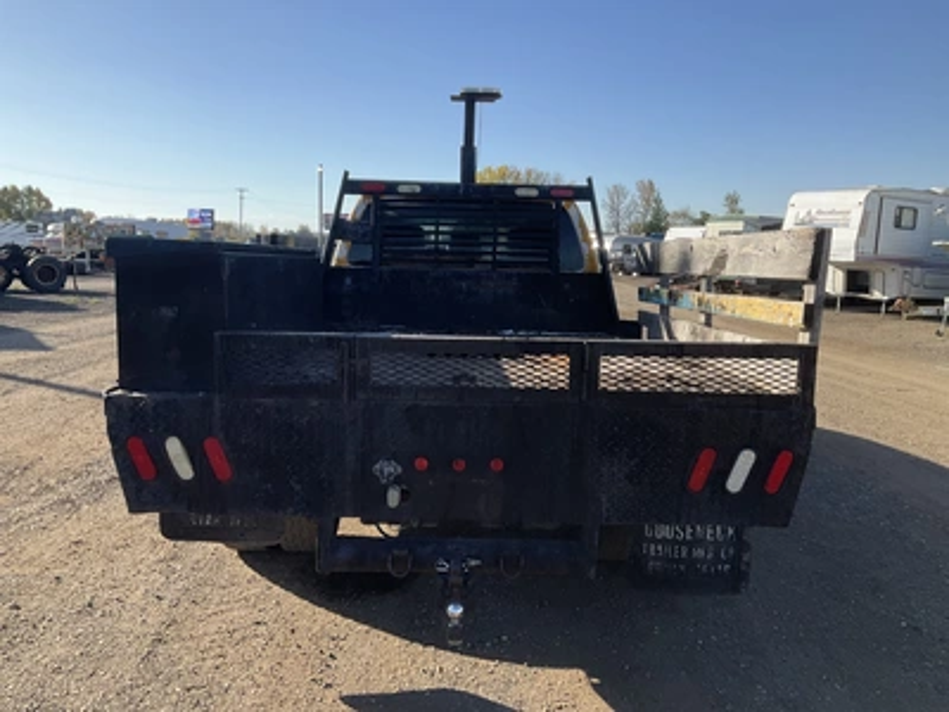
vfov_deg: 48.2
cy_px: 356
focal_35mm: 29
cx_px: 474
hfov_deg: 61.7
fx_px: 795
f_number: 1.8
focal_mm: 3
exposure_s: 1/1250
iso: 25
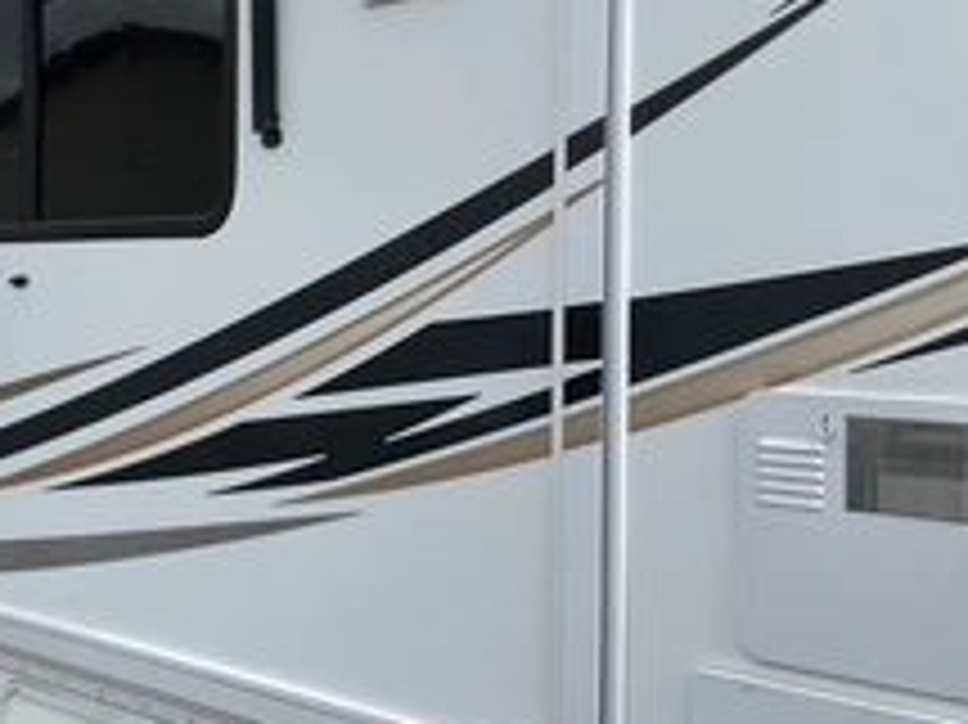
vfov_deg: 27.0
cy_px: 310
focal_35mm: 54
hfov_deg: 35.5
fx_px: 1509
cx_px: 410
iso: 25
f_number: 1.8
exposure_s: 1/1730
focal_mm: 3
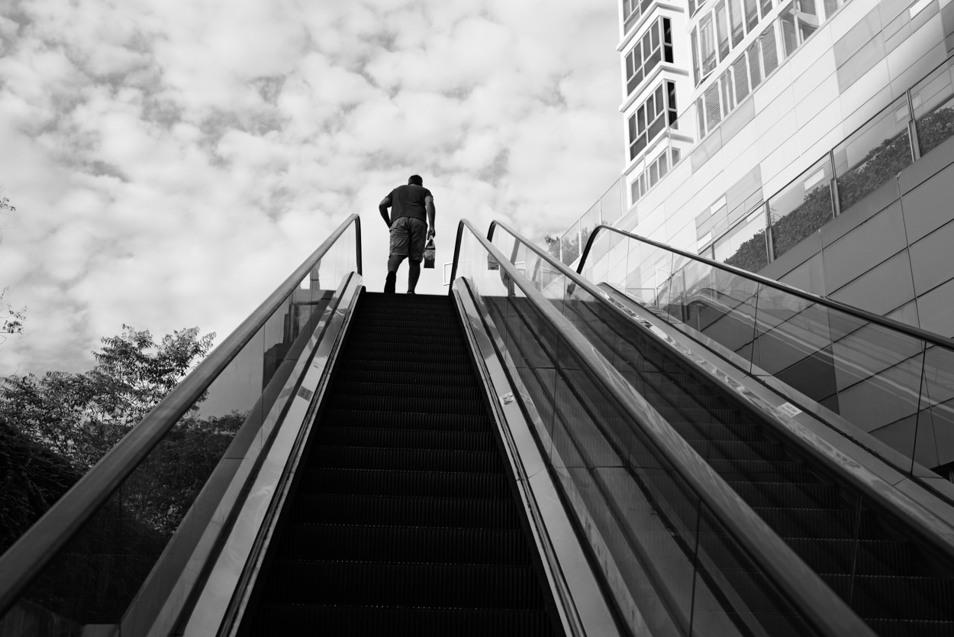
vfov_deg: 30.5
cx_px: 481
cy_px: 312
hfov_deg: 44.5
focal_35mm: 44
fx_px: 1166
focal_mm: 43
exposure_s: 1/320
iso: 100
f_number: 5
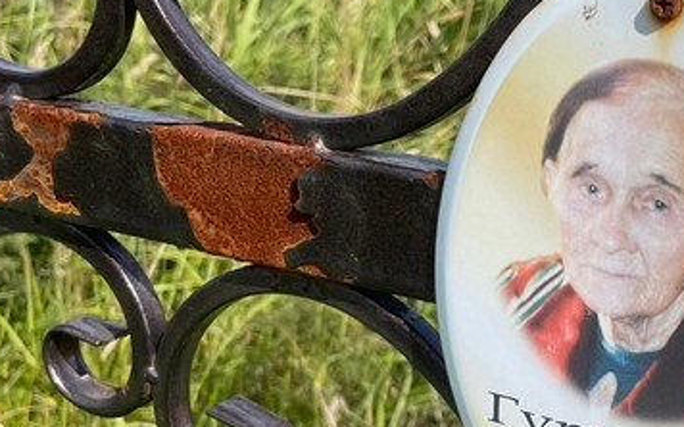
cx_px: 590
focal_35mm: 62
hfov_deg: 31.7
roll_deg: -3.8
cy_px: 304
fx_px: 1155
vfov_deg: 20.8
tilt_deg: -25.7
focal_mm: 4.2
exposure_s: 1/2959
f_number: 1.6
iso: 32
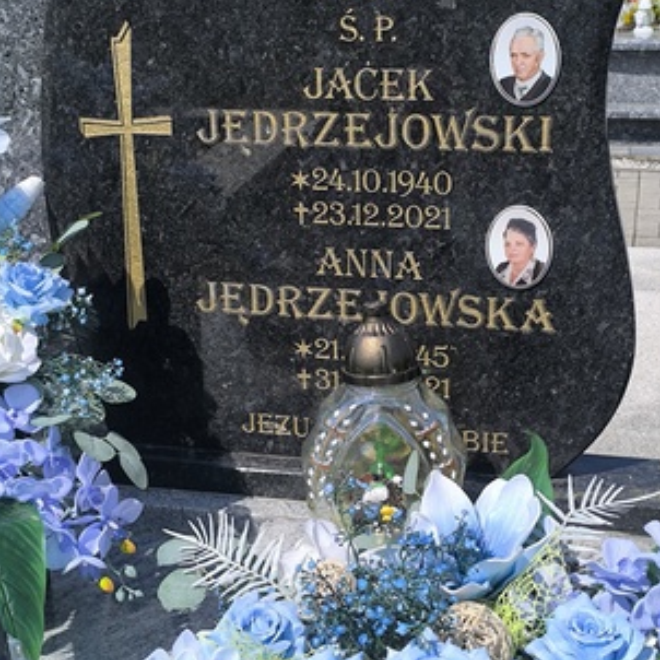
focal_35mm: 55
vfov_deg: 31.1
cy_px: 304
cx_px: 330
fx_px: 1186
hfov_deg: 31.1
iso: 50
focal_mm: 6.14
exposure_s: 1/1354
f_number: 1.65
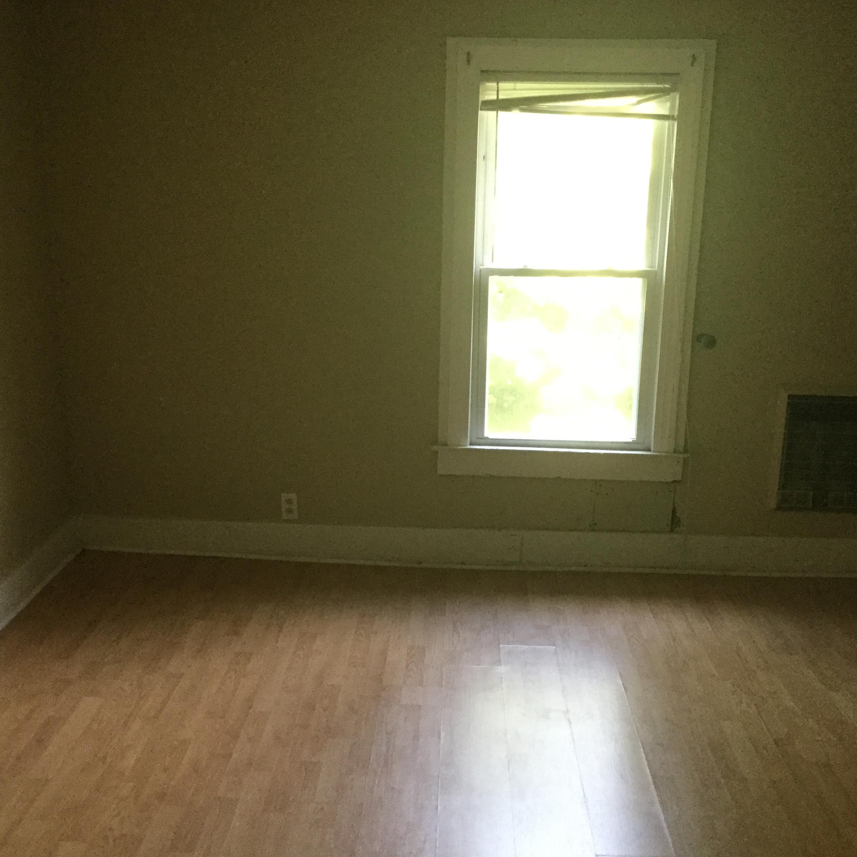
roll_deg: -2.8
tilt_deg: -13.7
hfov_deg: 44.9
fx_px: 1036
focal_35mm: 37
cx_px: 435
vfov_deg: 44.9
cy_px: 426
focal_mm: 3.3
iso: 160
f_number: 2.4
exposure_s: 1/30
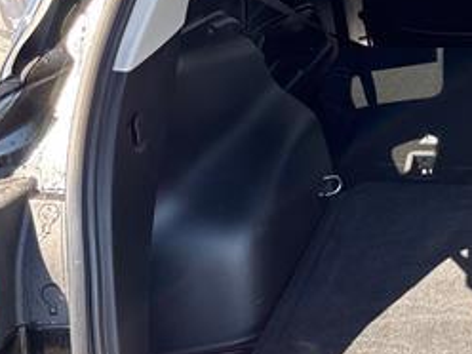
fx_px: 845
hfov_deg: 27.1
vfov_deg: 23.6
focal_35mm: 62
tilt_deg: -23.4
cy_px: 154
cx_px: 584
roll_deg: +1.1
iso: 200
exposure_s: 1/199
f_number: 1.78
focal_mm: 6.76
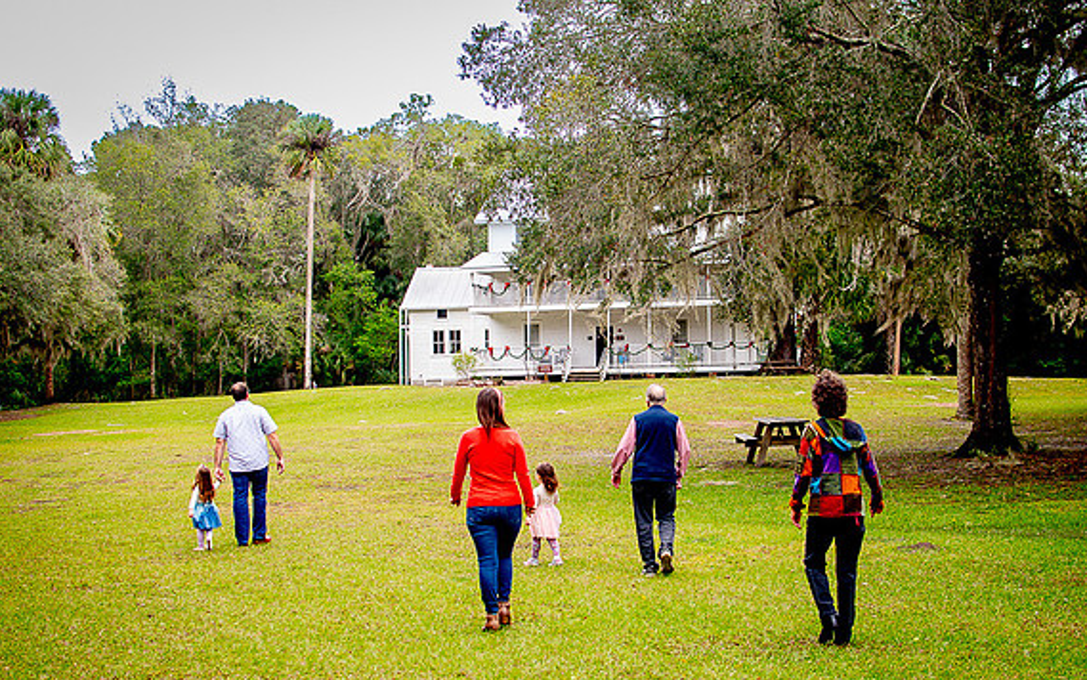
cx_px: 544
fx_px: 1600
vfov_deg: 24.0
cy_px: 354
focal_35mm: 54
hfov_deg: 37.5
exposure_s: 1/250
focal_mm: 35
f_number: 3.5
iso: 200
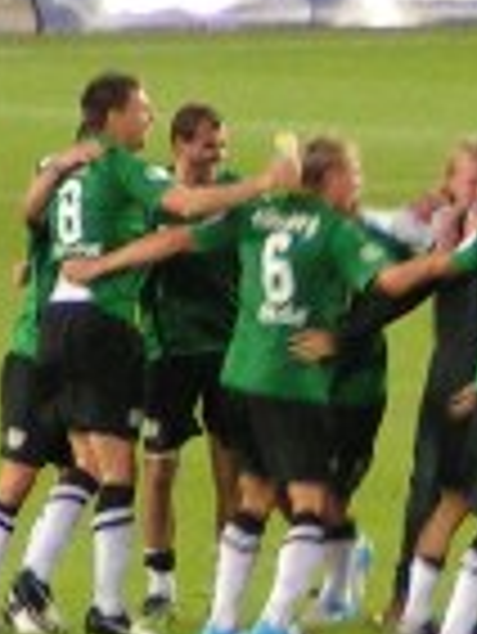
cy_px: 315
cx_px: 936
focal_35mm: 1225
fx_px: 22473
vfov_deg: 1.6
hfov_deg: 1.2
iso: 200
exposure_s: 1/60
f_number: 3.5
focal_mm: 33
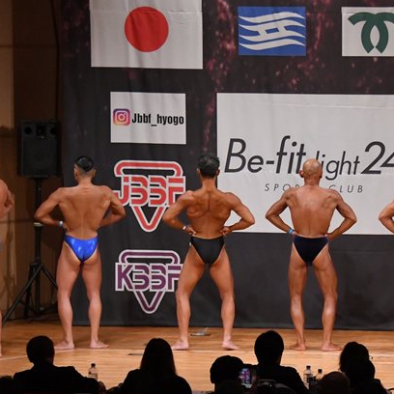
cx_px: 276
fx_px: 2640
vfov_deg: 8.5
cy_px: 219
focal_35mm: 205
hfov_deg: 8.5
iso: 6400
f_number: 5.6
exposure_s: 1/400
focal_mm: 85
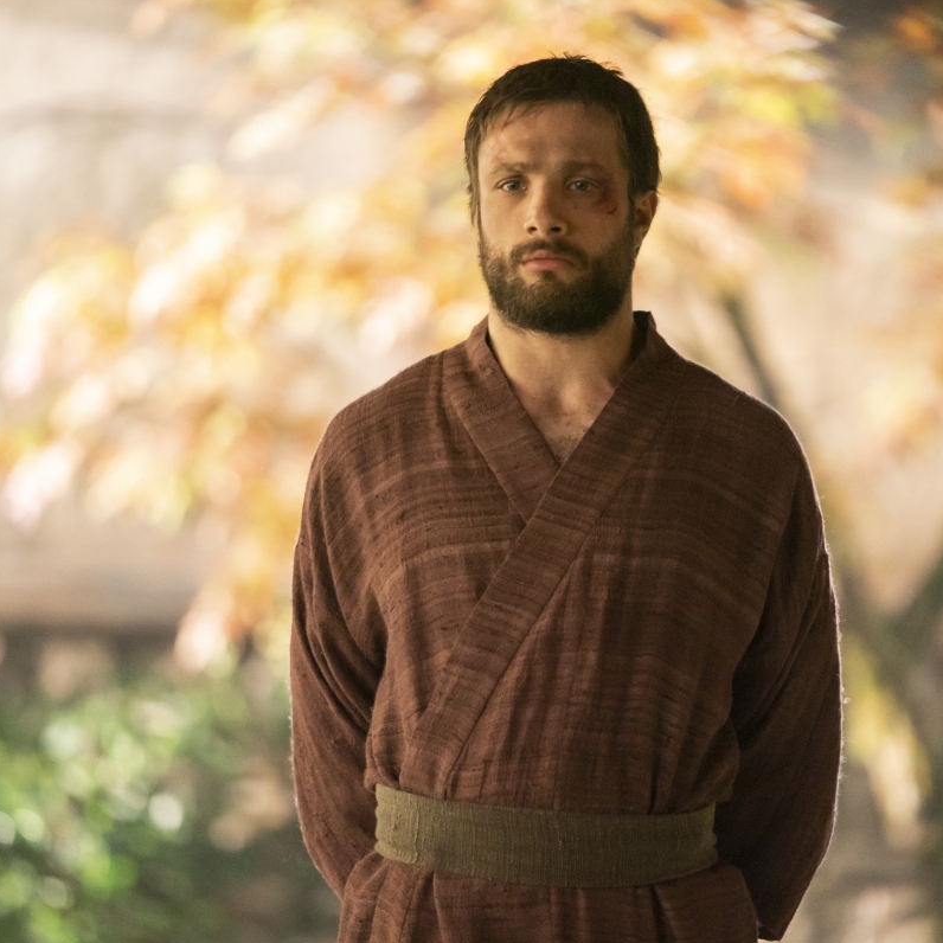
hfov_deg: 7.2
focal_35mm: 242
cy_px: 472
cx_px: 535
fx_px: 7459
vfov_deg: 7.2
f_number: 2.8
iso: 6400
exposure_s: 1/250
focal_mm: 189
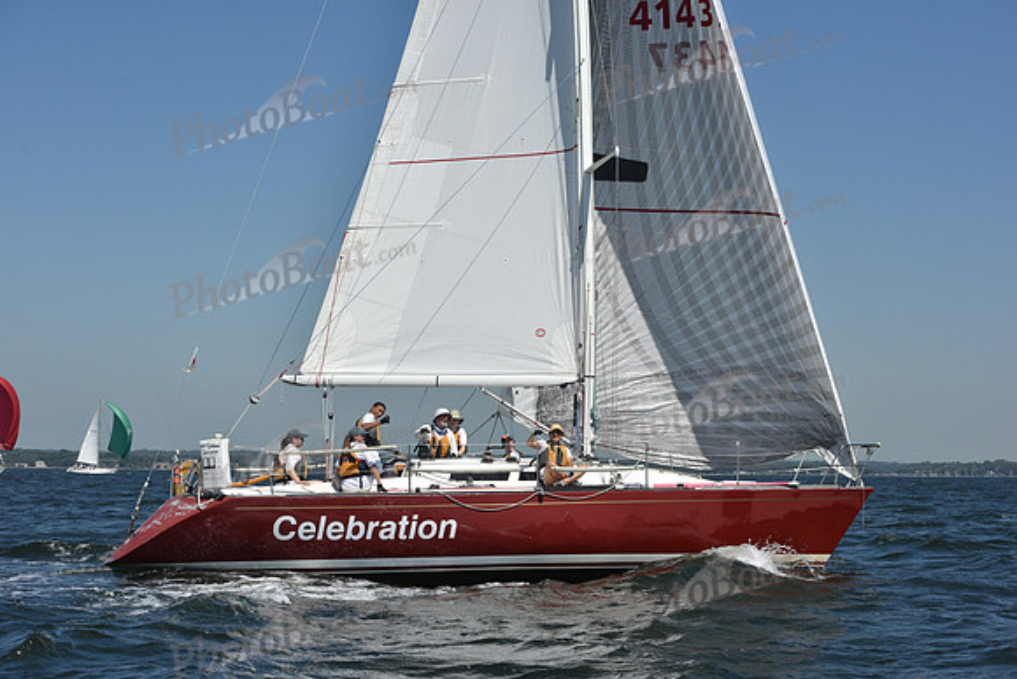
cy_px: 340
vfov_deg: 19.5
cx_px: 508
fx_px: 1978
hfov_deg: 28.8
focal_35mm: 70
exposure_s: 1/1250
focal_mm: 70
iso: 250
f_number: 10
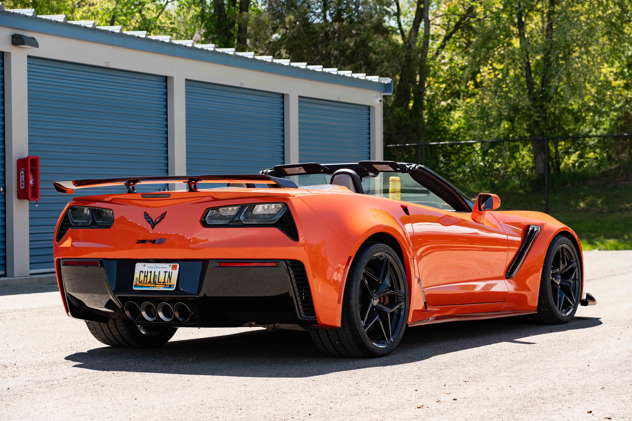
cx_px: 316
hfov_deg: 23.9
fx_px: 1492
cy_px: 210
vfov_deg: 16.1
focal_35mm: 85
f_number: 6.3
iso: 160
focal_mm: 85
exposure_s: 1/2000
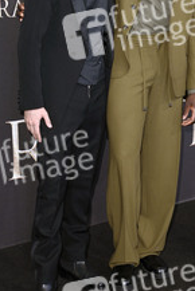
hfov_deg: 14.7
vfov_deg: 22.0
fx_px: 746
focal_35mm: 92
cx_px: 171
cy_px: 95
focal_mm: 50
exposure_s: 1/250
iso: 500
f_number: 5.6
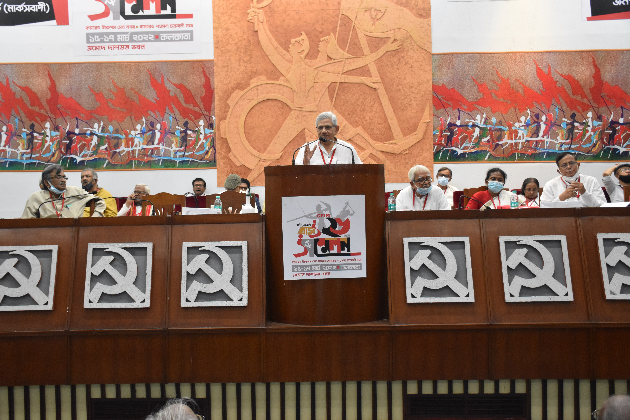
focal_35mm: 36
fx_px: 630
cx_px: 315
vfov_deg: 36.9
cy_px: 210
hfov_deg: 53.1
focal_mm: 24
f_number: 3.8
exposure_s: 1/60
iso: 2800
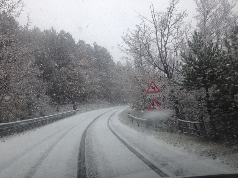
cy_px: 89
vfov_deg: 40.7
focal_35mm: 35
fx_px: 241
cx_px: 119
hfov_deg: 52.6
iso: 50
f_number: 2.4
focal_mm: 4.28
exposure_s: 1/314
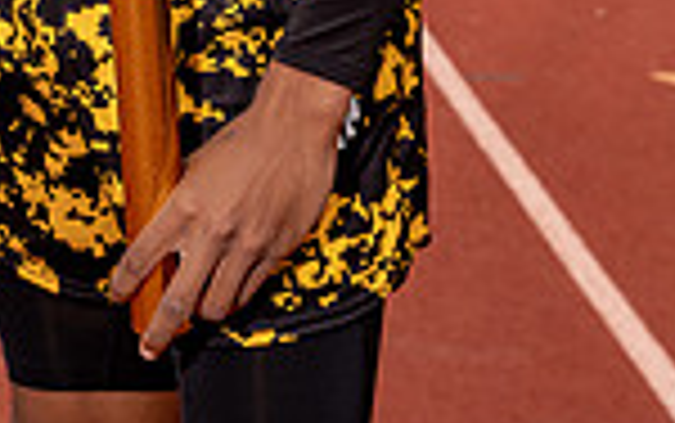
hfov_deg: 9.8
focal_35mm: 214
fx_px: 3940
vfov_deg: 6.0
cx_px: 130
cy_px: -490
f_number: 8
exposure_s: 1/250
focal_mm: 70
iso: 320
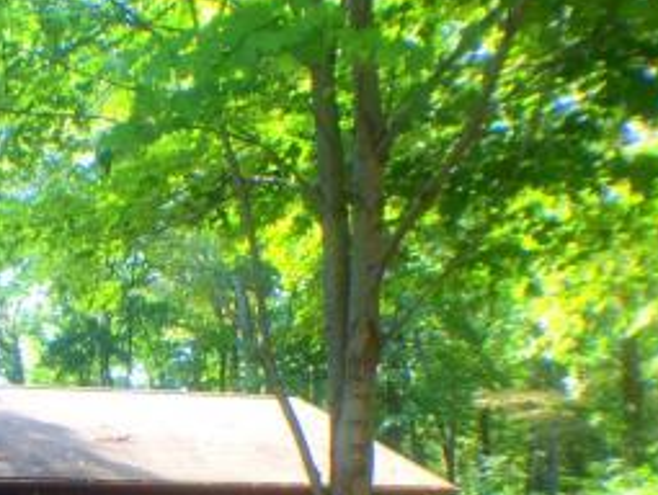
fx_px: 1256
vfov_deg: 21.3
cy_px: 529
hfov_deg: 27.6
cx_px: -8
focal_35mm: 66
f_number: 2.2
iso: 32
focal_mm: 4.15
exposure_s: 1/60
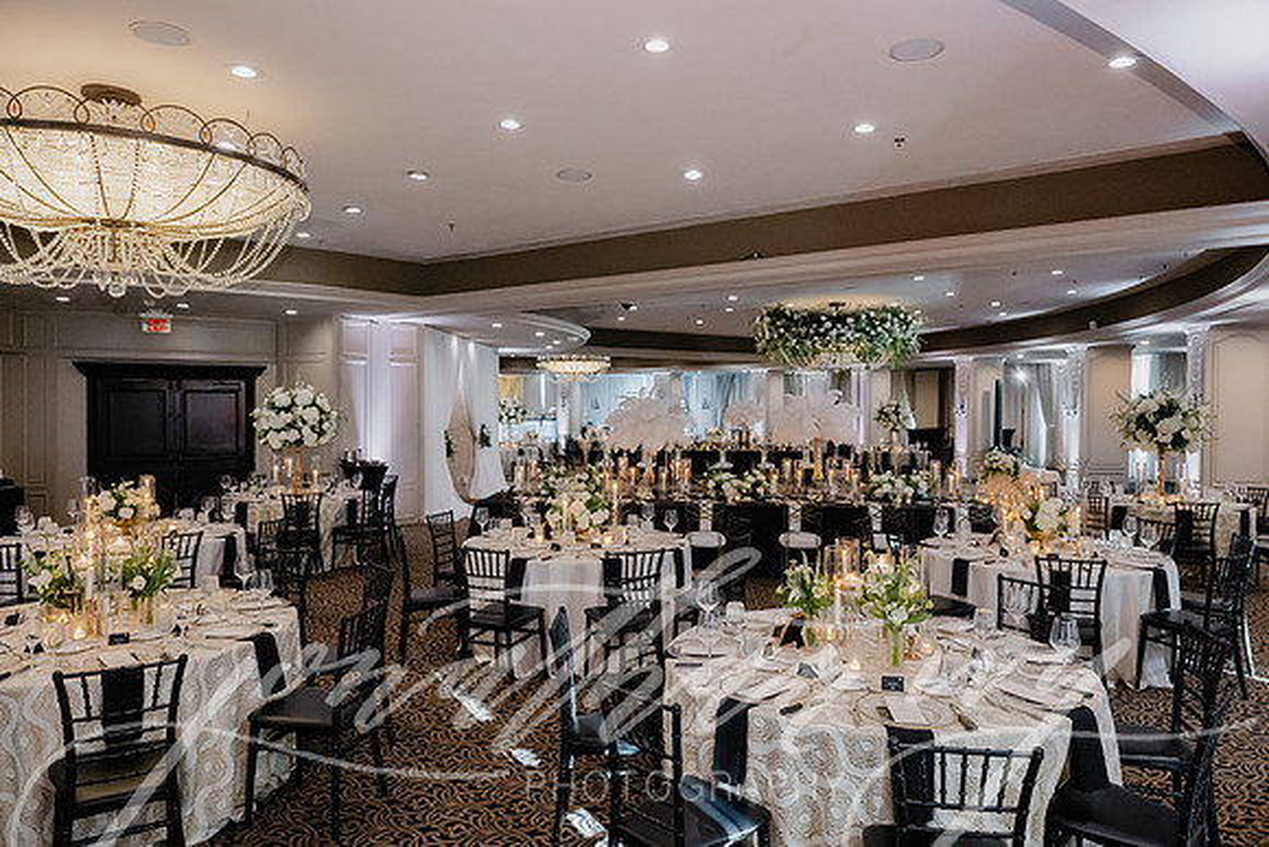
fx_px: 846
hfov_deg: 73.7
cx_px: 634
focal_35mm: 24
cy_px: 424
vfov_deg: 53.2
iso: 4000
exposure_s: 1/30
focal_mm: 24
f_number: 8
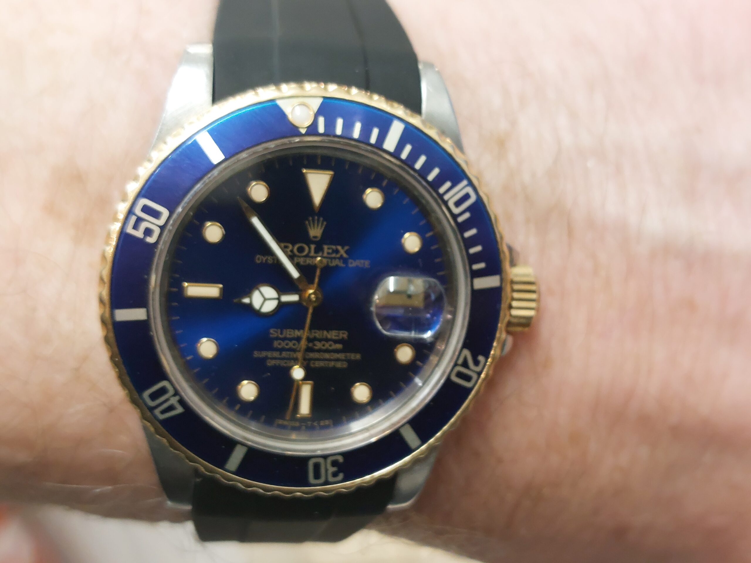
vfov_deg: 54.9
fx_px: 542
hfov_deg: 69.4
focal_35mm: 25
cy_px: 282
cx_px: 376
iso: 320
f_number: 1.8
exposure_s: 1/50
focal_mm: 5.23
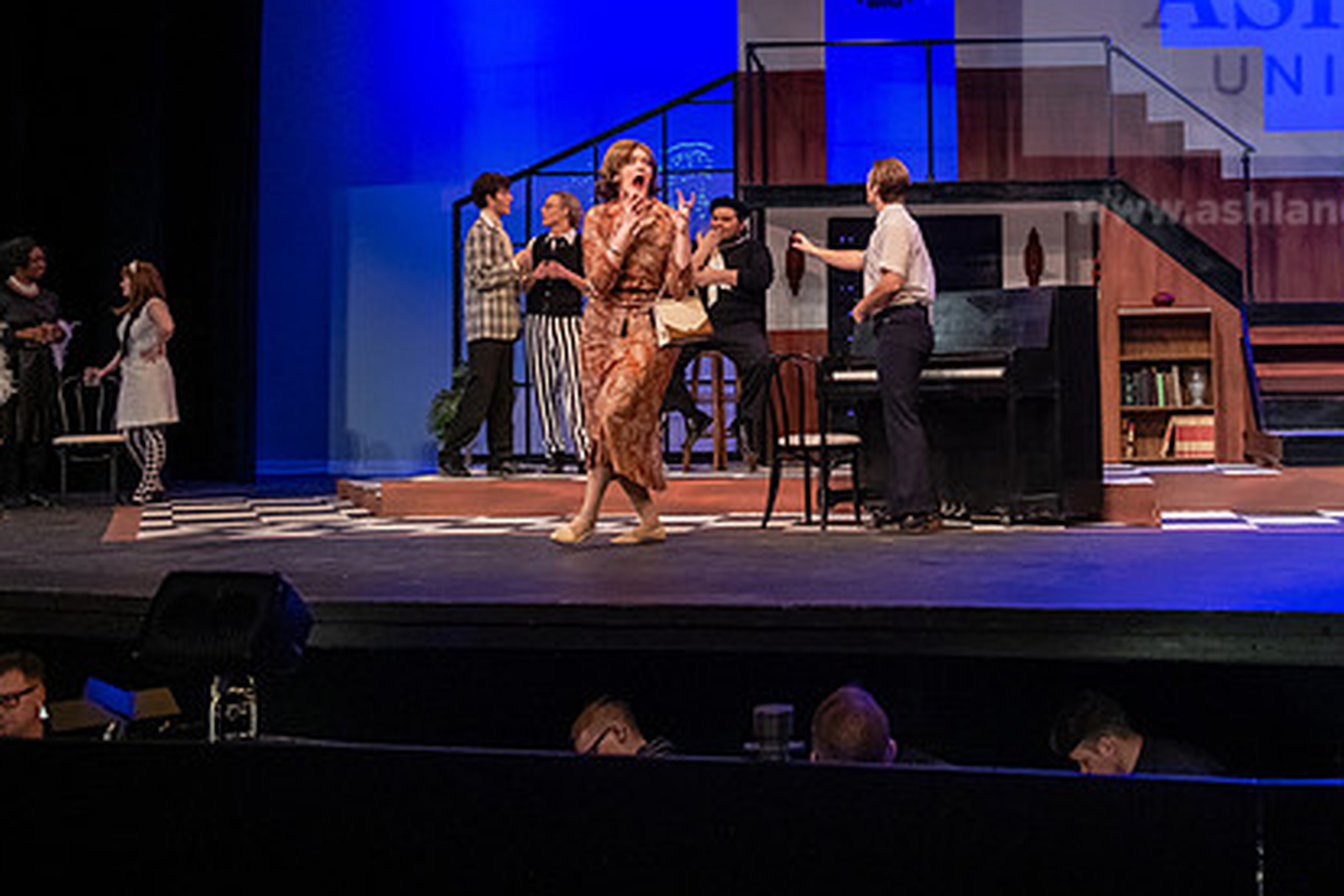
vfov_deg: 27.3
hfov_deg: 39.7
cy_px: 278
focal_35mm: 49
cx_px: 925
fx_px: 1829
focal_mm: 35
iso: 3200
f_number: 3.2
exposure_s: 1/200
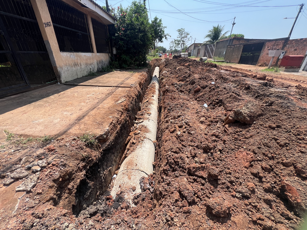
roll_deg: -0.4
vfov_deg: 89.9
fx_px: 115
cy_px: 115
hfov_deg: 106.2
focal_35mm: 13
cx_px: 154
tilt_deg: -27.1
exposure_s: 1/1054
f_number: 1.8
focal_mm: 1.57
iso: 32
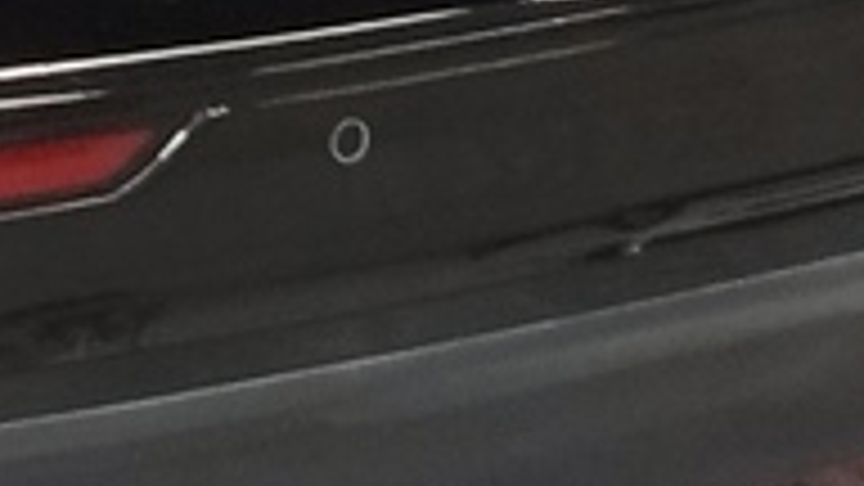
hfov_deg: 9.8
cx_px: -873
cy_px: -1305
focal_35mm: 204
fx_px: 4674
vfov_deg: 5.4
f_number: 1.89
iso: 170
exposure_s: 1/50
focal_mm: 5.95
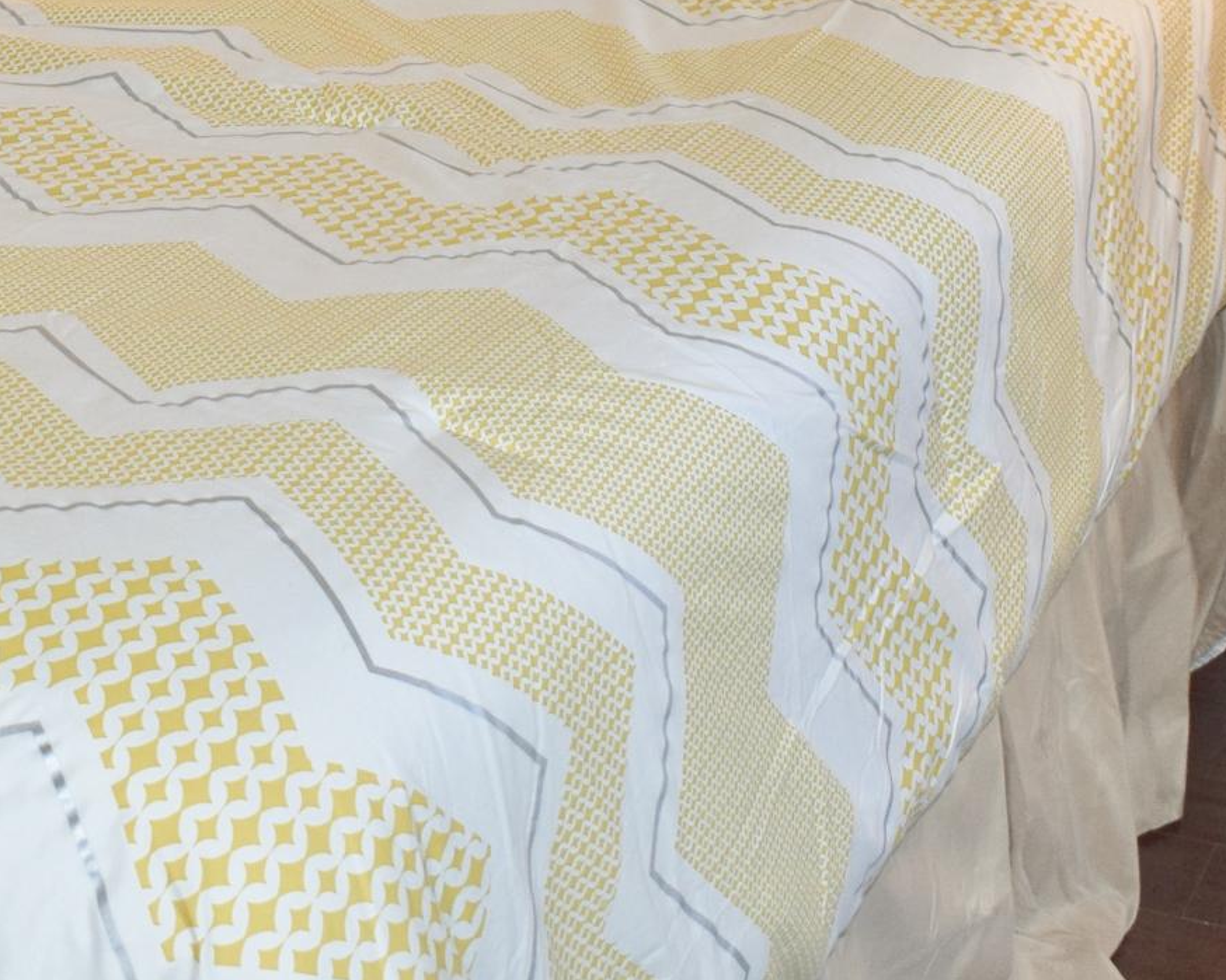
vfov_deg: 17.0
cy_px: -128
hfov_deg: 21.8
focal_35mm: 87
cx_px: 306
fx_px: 3156
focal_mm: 18
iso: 800
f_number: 4.5
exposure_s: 1/80
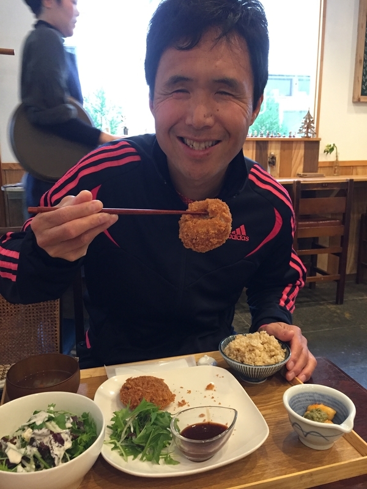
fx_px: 410
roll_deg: +1.1
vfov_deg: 61.7
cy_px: 244
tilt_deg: -12.8
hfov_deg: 48.2
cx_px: 184
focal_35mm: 29
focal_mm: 4.15
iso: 160
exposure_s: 1/30
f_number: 2.2
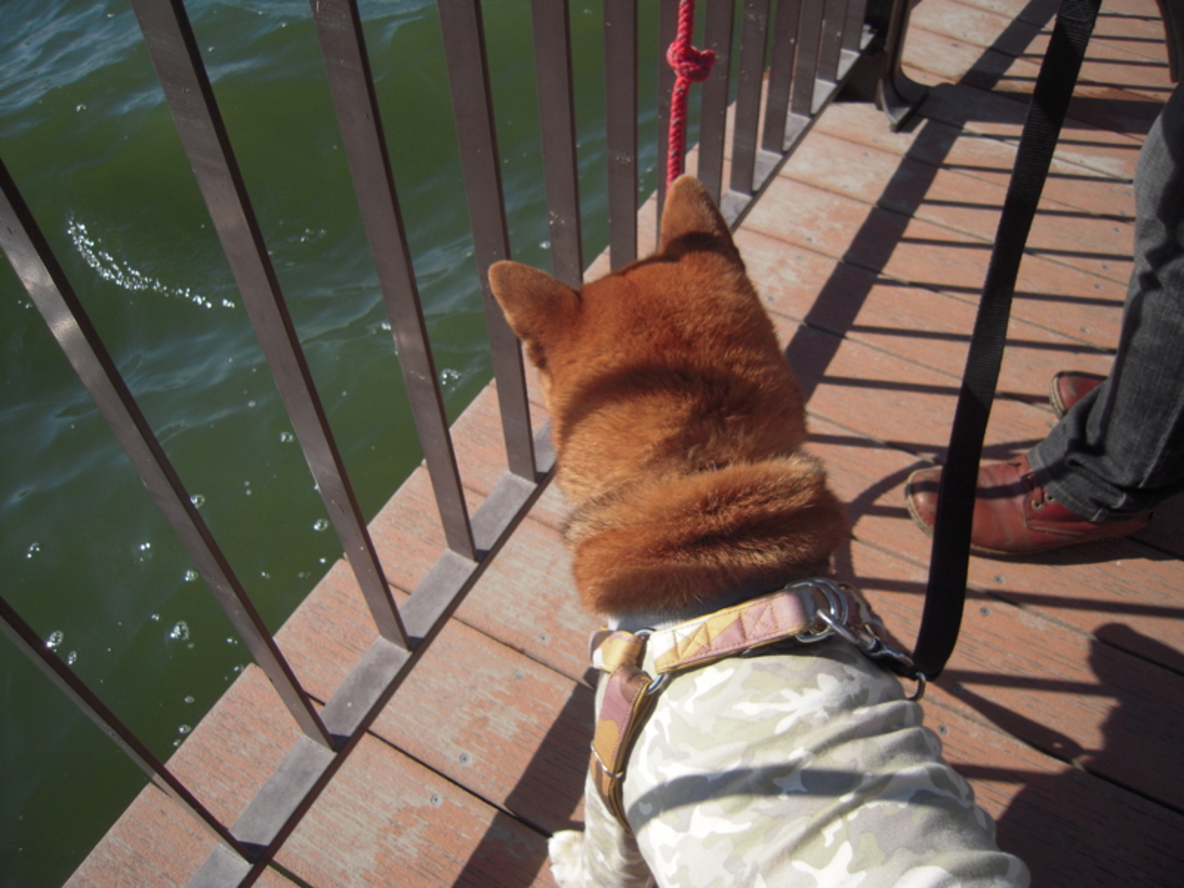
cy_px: 444
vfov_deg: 49.7
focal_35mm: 28
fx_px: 958
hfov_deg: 63.4
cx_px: 592
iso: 100
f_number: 5.4
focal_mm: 5
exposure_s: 1/500
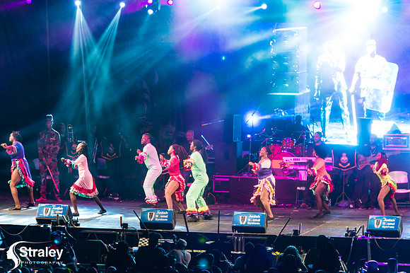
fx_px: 2504
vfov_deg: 6.2
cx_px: 205
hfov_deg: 9.4
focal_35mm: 220
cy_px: 136
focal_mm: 220
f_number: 5.6
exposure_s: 1/200
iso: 3200
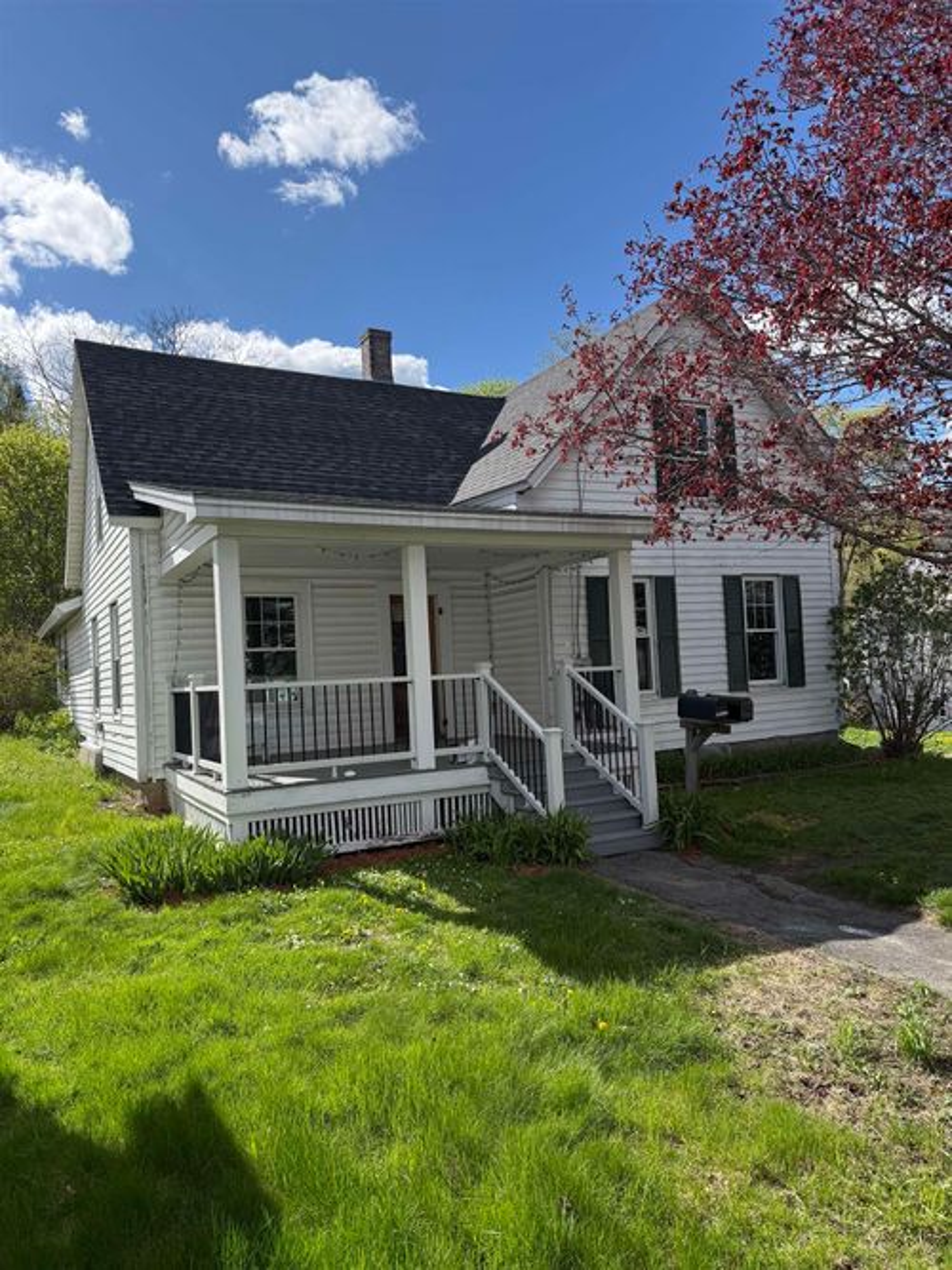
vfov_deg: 71.6
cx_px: 476
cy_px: 635
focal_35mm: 24
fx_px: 880
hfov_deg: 56.8
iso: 100
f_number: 1.78
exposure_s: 1/4167
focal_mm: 6.76
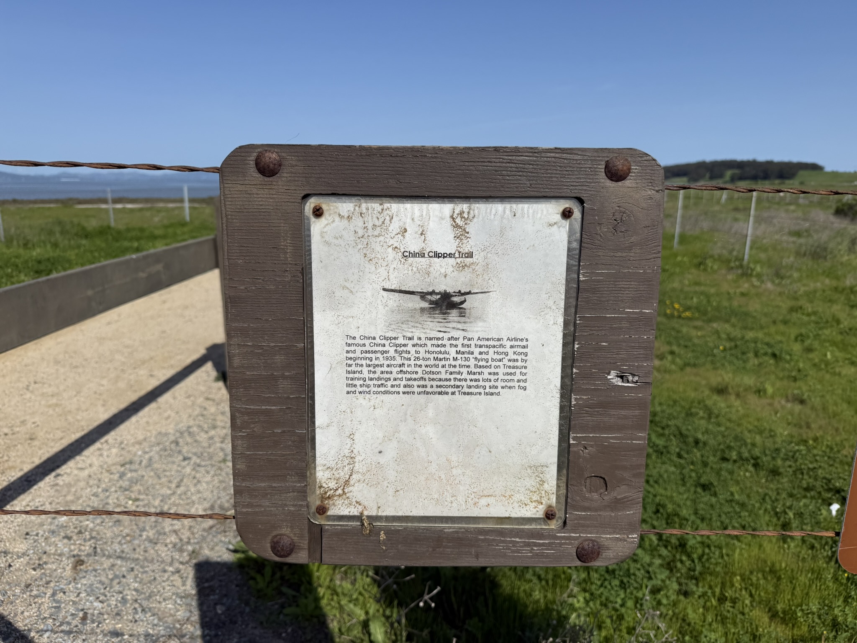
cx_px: 428
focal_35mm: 24
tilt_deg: -13.1
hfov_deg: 71.6
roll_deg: +0.0
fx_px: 594
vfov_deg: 56.8
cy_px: 322
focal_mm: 6.76
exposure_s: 1/10309
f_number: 1.78
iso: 80
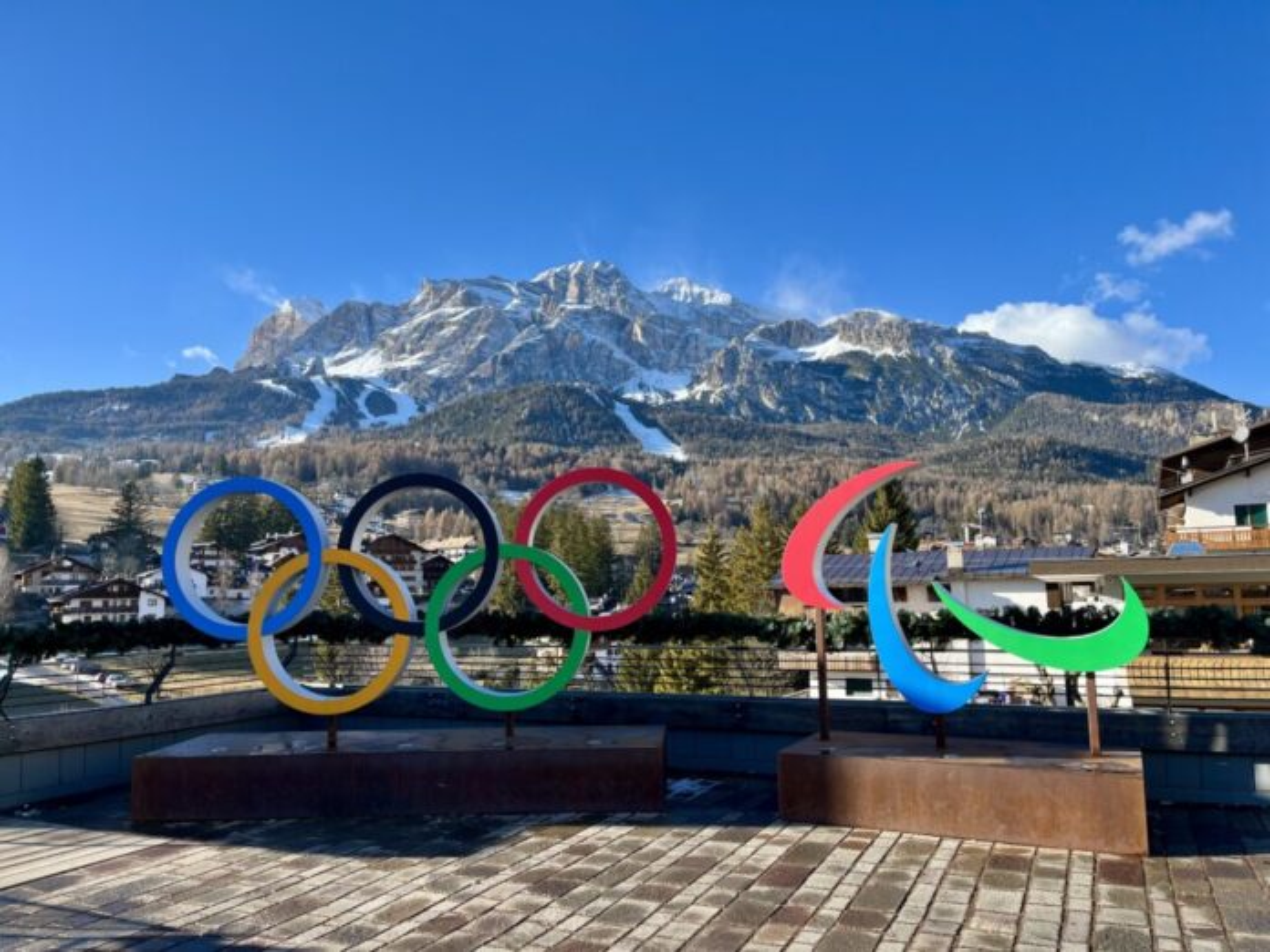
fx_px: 954
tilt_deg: +6.5
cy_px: 476
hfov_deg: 67.3
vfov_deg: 53.1
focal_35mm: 26
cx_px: 635
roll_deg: +1.0
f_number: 1.6
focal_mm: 5.1
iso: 50
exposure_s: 1/1558
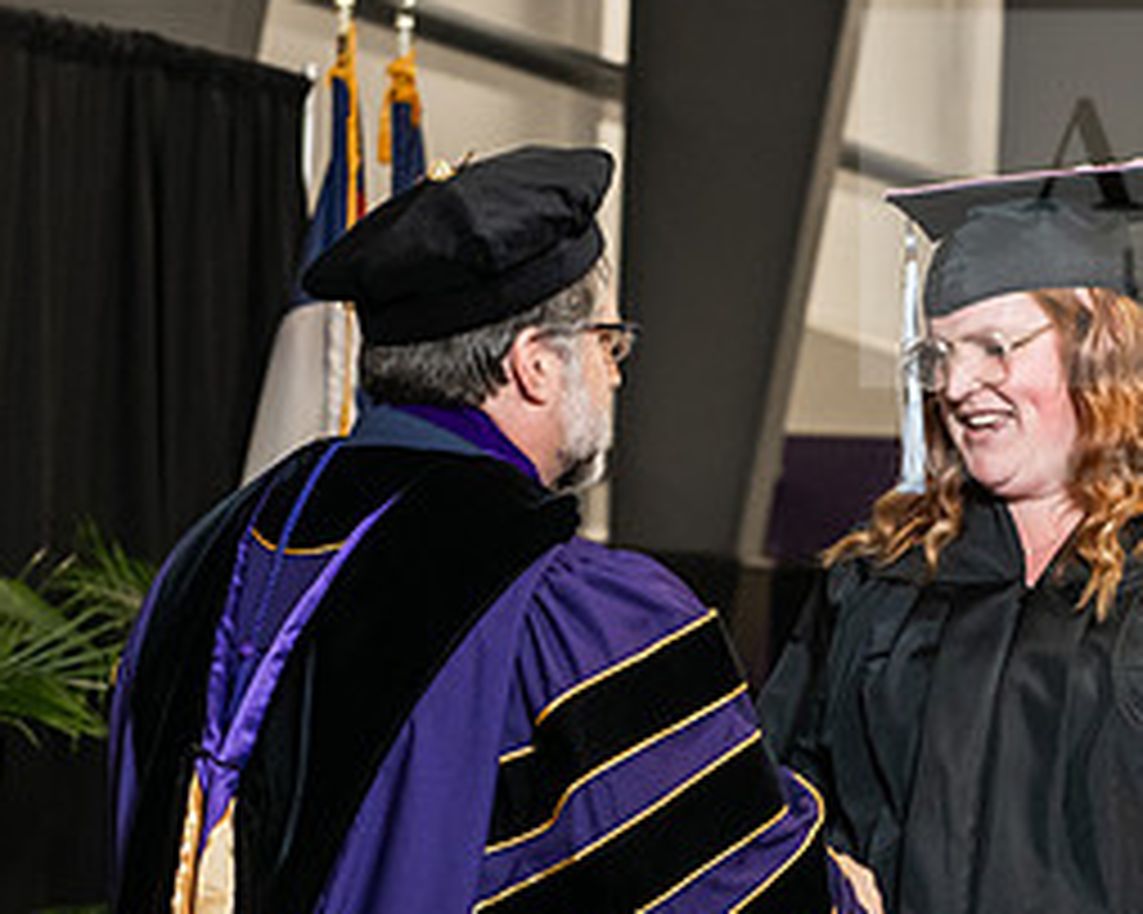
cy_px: 556
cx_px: 724
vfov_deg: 10.3
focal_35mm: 150
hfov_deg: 12.8
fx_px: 5072
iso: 2500
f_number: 5
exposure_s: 1/200
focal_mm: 70
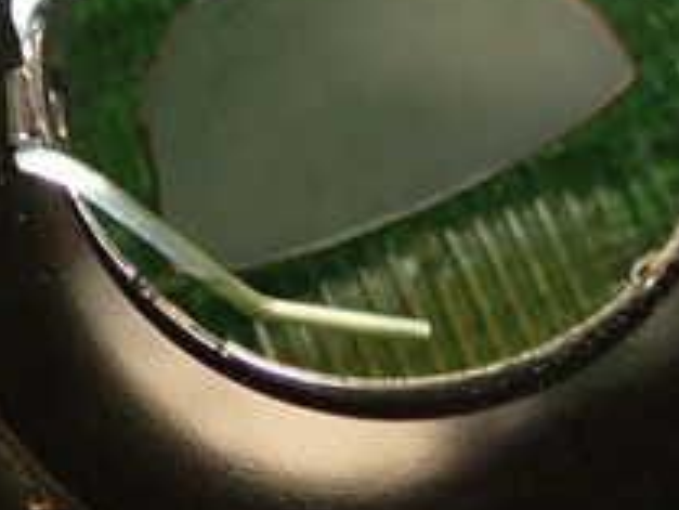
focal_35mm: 92
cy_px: 58
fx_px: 1806
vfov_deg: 15.9
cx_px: 318
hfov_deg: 21.3
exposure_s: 1/30
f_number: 2.4
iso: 400
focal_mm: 5.79
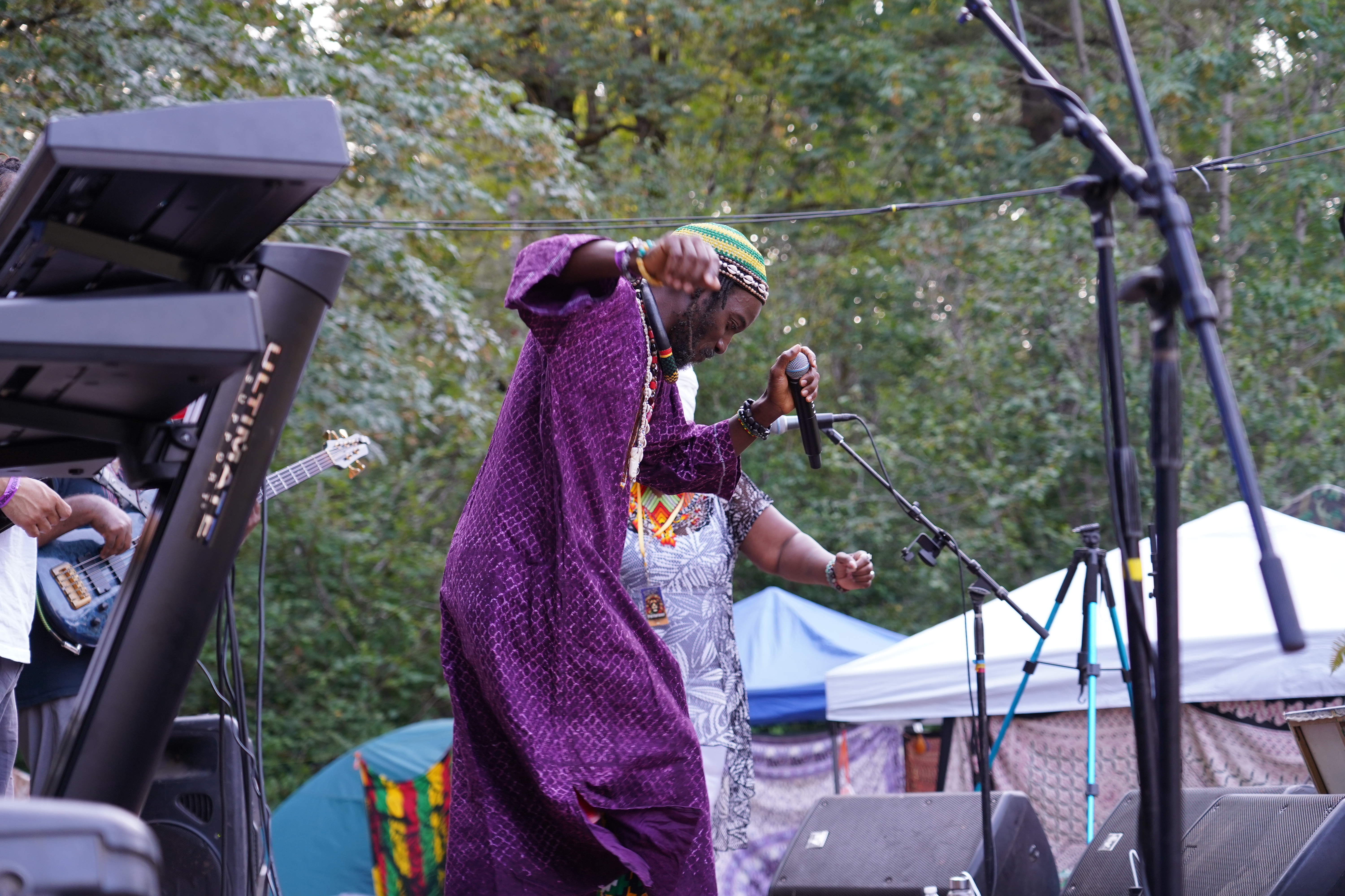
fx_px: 2354
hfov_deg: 31.9
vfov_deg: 21.6
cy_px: 448
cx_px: 672
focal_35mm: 63
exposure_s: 1/160
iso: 640
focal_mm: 63
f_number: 4
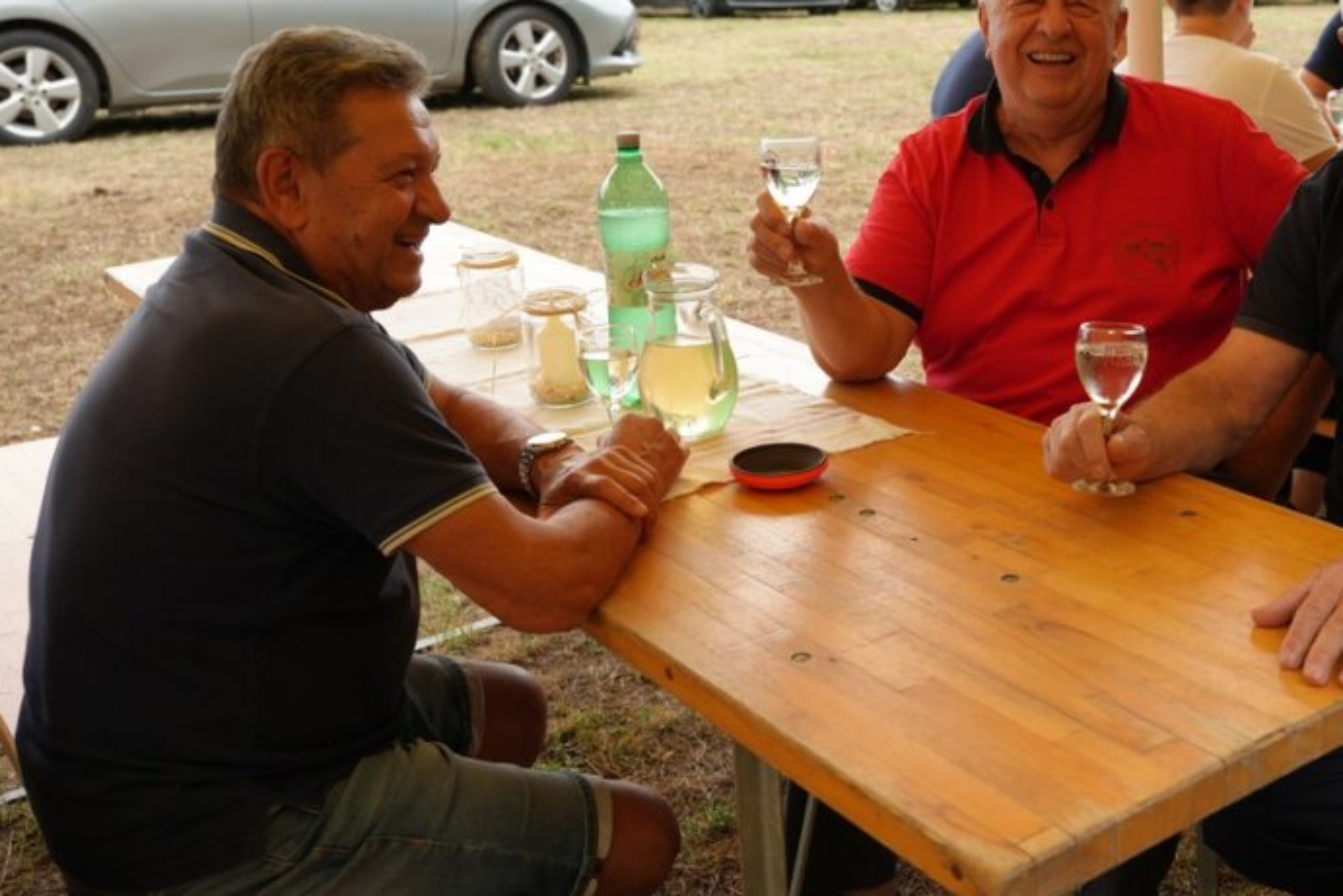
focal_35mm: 44
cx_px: 892
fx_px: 1643
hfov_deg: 43.8
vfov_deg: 30.4
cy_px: 329
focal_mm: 29.7
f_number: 4
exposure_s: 1/160
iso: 200
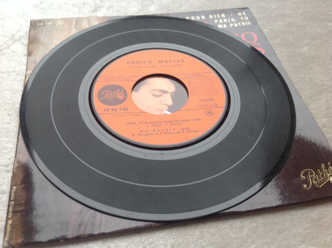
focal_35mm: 35
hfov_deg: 52.7
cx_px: 166
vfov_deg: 40.6
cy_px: 124
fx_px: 335
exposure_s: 1/15
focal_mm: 4.28
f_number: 2.4
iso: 100
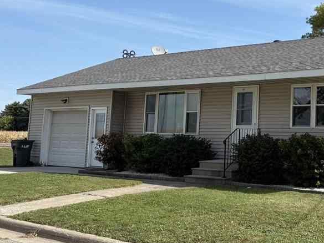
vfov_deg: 25.4
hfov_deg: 32.1
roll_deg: -1.4
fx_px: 534
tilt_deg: +8.6
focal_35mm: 57
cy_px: 70
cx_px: 292
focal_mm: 5.96
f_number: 1.6
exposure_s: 1/2985
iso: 50
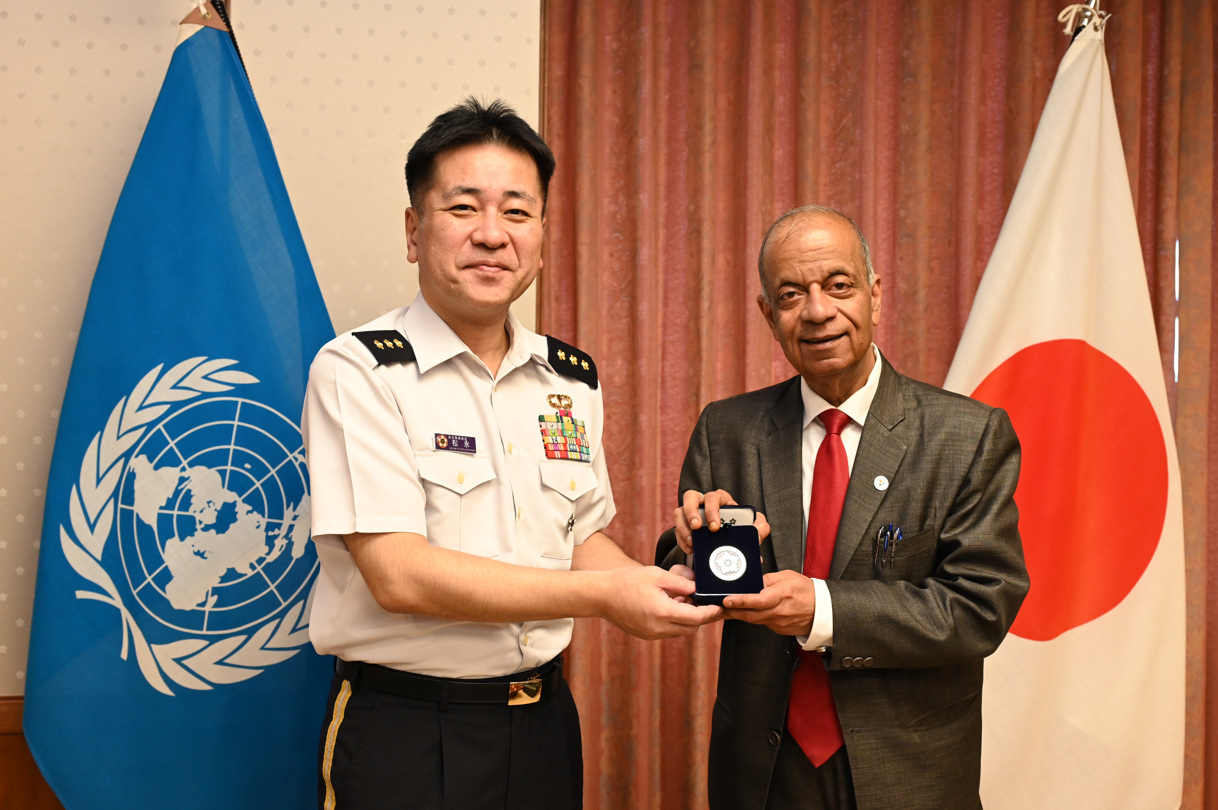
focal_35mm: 44
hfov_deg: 44.5
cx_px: 609
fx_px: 1488
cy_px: 405
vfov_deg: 30.5
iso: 3200
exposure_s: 1/160
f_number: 5.6
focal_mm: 44
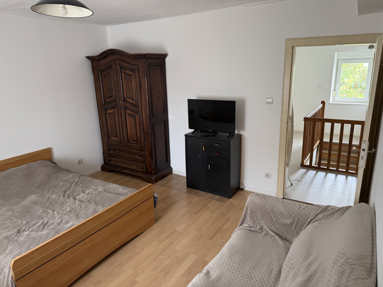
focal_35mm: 24
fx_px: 266
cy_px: 144
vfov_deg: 56.8
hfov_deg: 71.6
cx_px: 192
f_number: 1.78
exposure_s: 1/90
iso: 200
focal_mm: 6.76
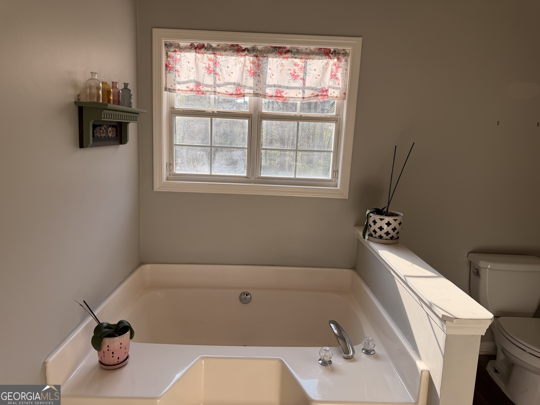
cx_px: 270
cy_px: 202
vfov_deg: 56.8
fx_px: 374
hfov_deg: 71.6
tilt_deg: -9.0
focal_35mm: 24
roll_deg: -2.7
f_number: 1.78
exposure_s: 1/772
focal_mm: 6.76
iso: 80
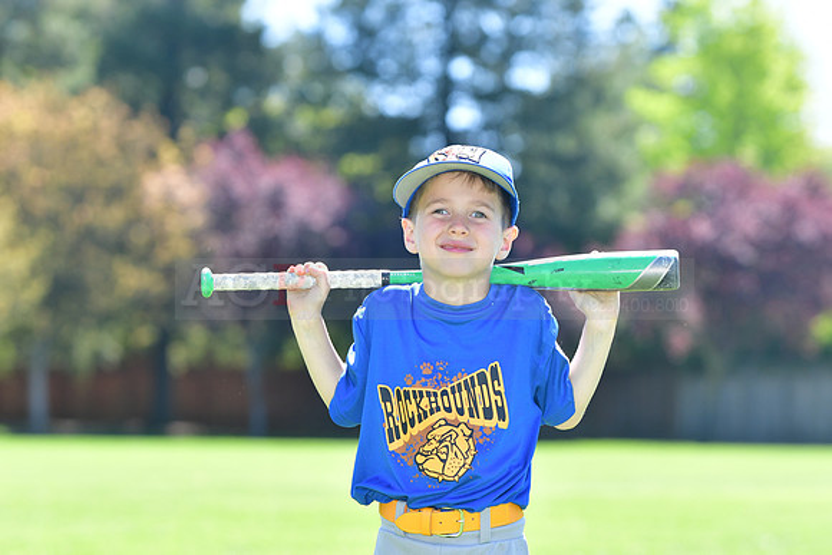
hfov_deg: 11.4
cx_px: 416
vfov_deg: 7.6
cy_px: 278
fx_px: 4161
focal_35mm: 180
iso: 400
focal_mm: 120
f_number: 4.5
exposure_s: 1/800
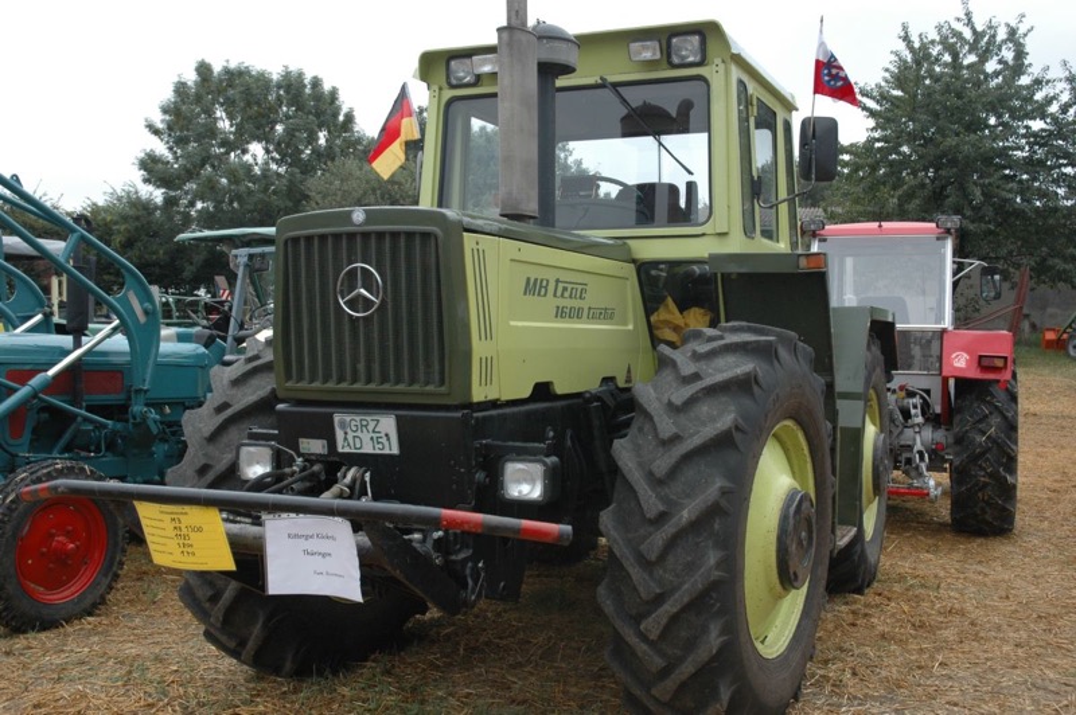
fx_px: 1120
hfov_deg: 51.3
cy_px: 358
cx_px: 538
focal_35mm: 38
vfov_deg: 35.4
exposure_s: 1/125
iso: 400
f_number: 5.6
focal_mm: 25
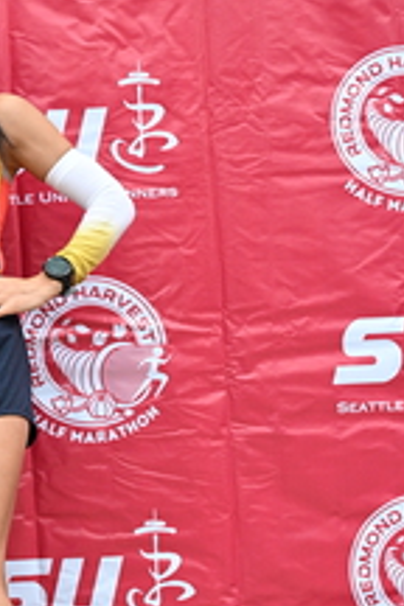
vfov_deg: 16.4
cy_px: 354
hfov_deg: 10.8
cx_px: -72
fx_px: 2104
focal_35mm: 125
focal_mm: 49
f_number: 4
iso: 2000
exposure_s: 1/400
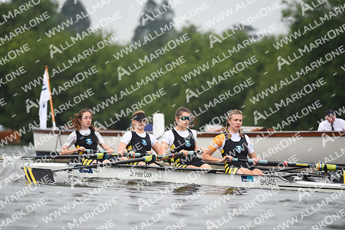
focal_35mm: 300
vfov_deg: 4.6
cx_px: 172
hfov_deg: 6.9
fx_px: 2876
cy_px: 115
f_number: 4
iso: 320
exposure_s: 1/1600
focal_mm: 300
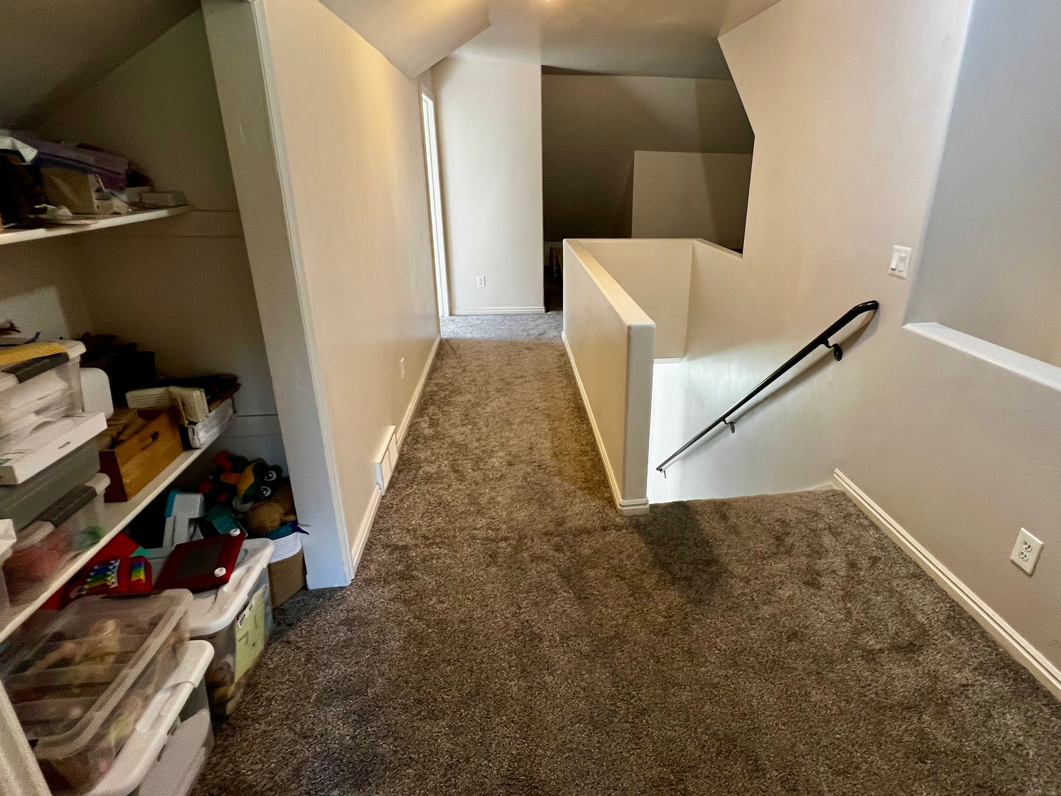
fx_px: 521
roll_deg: -0.7
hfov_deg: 90.5
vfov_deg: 74.6
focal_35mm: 17
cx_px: 600
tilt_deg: -18.8
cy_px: 364
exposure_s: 1/60
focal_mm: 1.57
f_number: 1.8
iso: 200
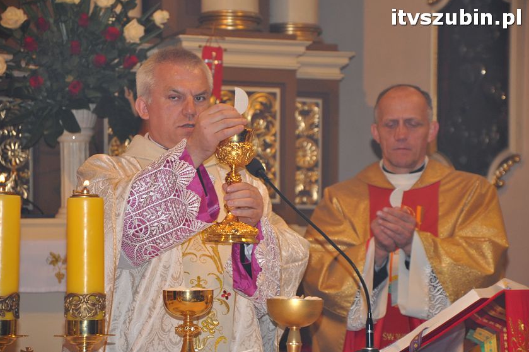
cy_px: 176
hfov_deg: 12.9
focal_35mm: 160
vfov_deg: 8.6
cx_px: 265
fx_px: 2342
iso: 800
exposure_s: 1/60
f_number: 5.6
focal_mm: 105
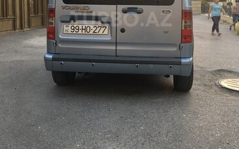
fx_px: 274
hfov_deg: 47.2
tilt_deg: -2.2
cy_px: 19
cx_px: 121
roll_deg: -0.5
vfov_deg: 29.5
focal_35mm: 42
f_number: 2.2
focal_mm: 4.15
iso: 32
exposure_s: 1/33
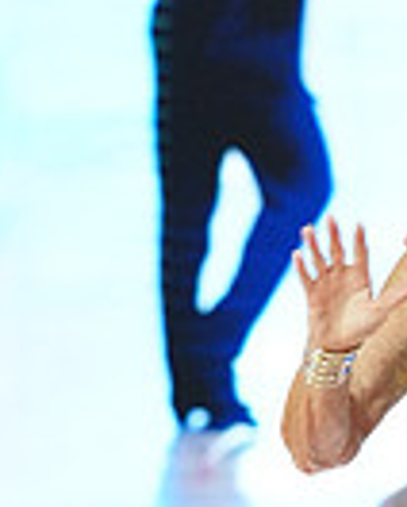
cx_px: 731
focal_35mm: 601
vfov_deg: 3.2
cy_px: 722
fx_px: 9028
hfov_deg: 2.6
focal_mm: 146
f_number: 4
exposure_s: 1/250
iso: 2500
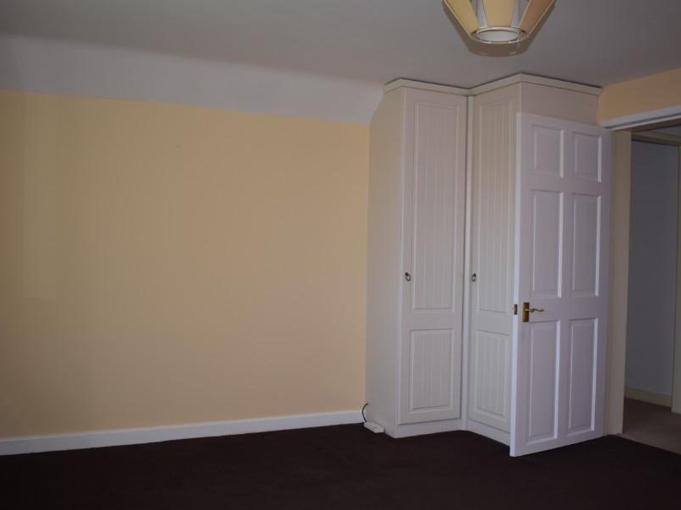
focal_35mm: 33
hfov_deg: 55.2
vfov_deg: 42.9
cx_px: 386
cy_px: 282
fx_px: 649
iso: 100
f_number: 3.5
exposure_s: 1/60
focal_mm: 18
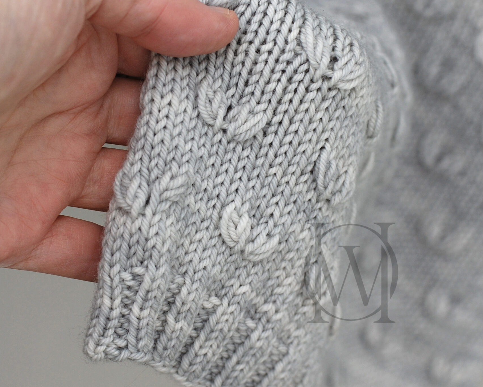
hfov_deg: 18.1
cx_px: 241
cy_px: 134
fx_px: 1516
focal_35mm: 106
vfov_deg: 14.5
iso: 280
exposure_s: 1/125
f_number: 5.6
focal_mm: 50
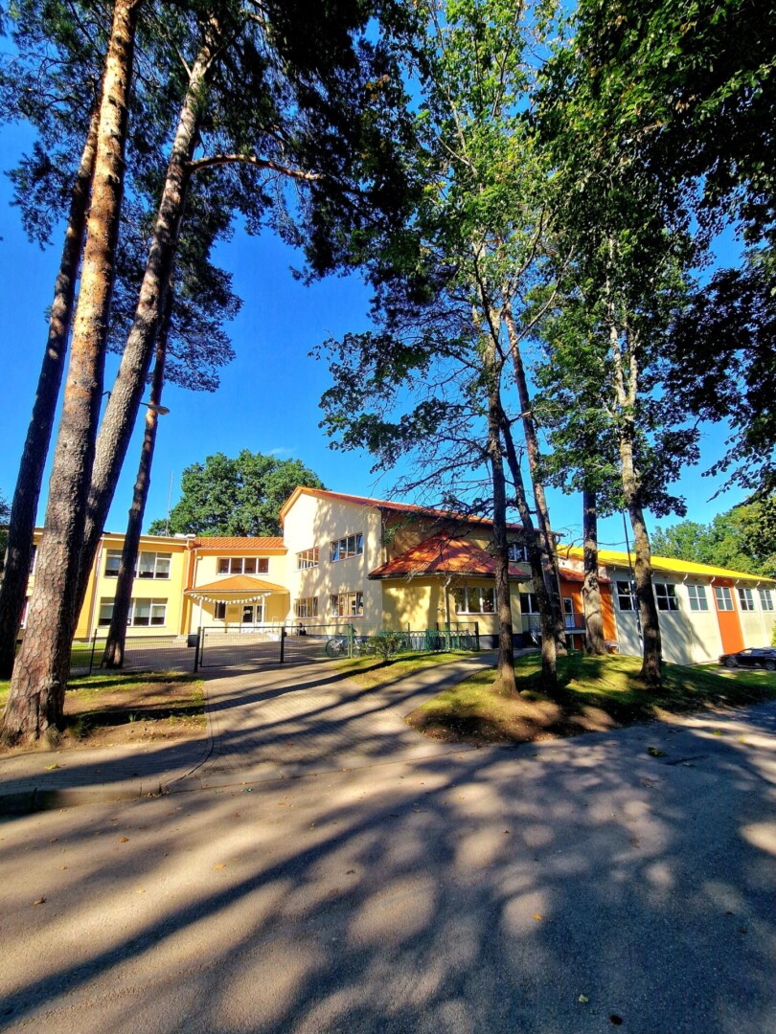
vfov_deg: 106.2
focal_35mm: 13
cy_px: 517
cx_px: 388
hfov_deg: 89.9
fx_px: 389
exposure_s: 1/1000
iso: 50
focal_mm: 2.2
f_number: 2.2
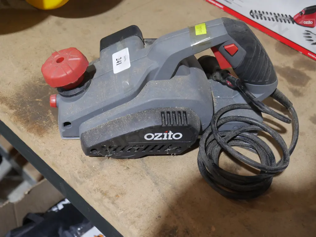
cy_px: 118
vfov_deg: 31.5
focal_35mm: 46
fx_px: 420
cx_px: 158
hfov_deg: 41.2
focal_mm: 23
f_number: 5.1
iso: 1250
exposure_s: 1/60
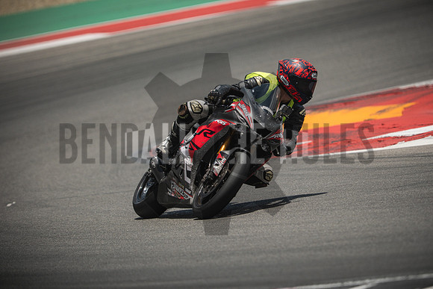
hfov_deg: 4.9
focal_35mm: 420
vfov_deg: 3.3
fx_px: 5053
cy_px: 144
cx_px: 216
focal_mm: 280
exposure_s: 1/4000
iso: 320
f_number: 2.8
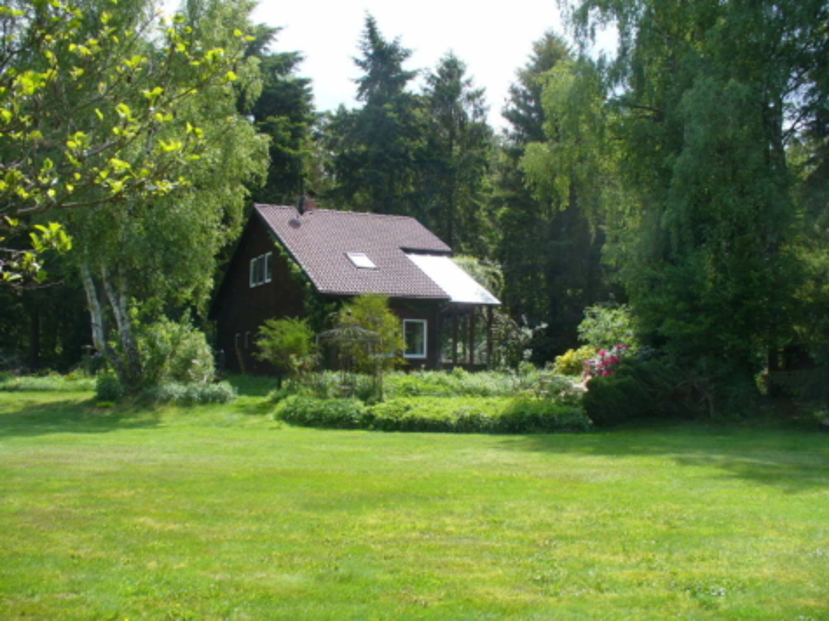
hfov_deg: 50.1
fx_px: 886
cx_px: 414
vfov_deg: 38.6
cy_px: 310
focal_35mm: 37
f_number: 5.6
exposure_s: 1/160
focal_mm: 6.1
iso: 80
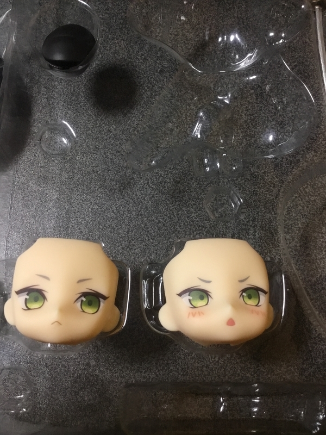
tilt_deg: -75.8
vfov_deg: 58.4
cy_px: 218
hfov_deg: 45.4
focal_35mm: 31
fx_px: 389
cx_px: 163
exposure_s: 1/30
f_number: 2.4
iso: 125
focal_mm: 3.3
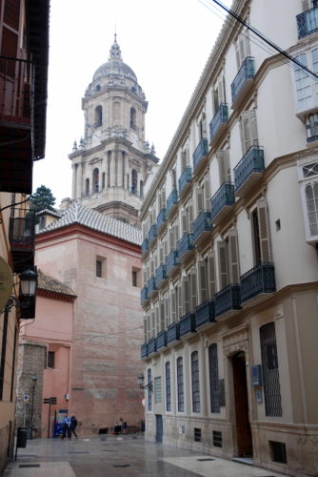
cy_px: 238
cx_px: 159
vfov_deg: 51.3
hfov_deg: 35.5
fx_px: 496
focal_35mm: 38
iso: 140
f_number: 5.6
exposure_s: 1/125
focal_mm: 25
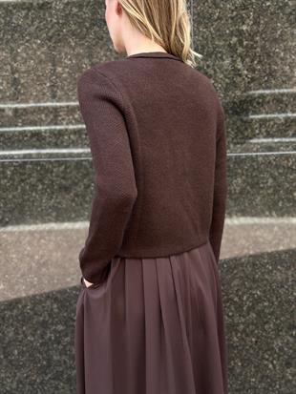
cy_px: 197
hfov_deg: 30.3
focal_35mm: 48
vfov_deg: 39.6
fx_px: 547
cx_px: 148
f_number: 1.78
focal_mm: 6.86
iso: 80
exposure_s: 1/414
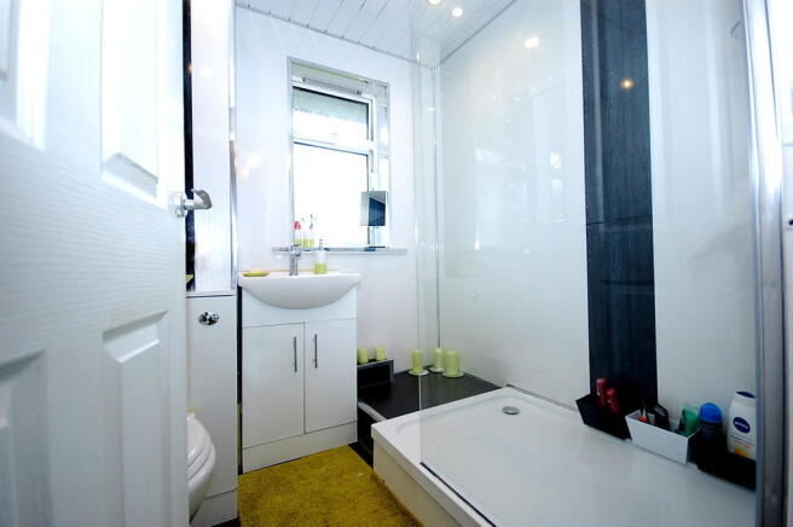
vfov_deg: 77.2
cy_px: 264
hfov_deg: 100.4
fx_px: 330
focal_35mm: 15
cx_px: 396
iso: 400
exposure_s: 1/50
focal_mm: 10
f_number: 4
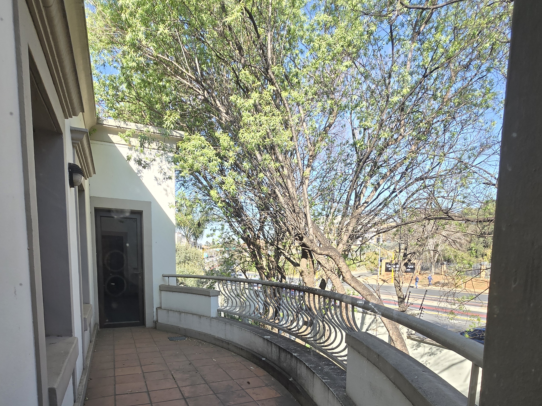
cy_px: 299
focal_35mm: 20
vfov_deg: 62.6
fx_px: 313
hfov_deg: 81.7
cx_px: 266
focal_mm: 1.7
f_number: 2.2
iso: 25
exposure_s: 1/171
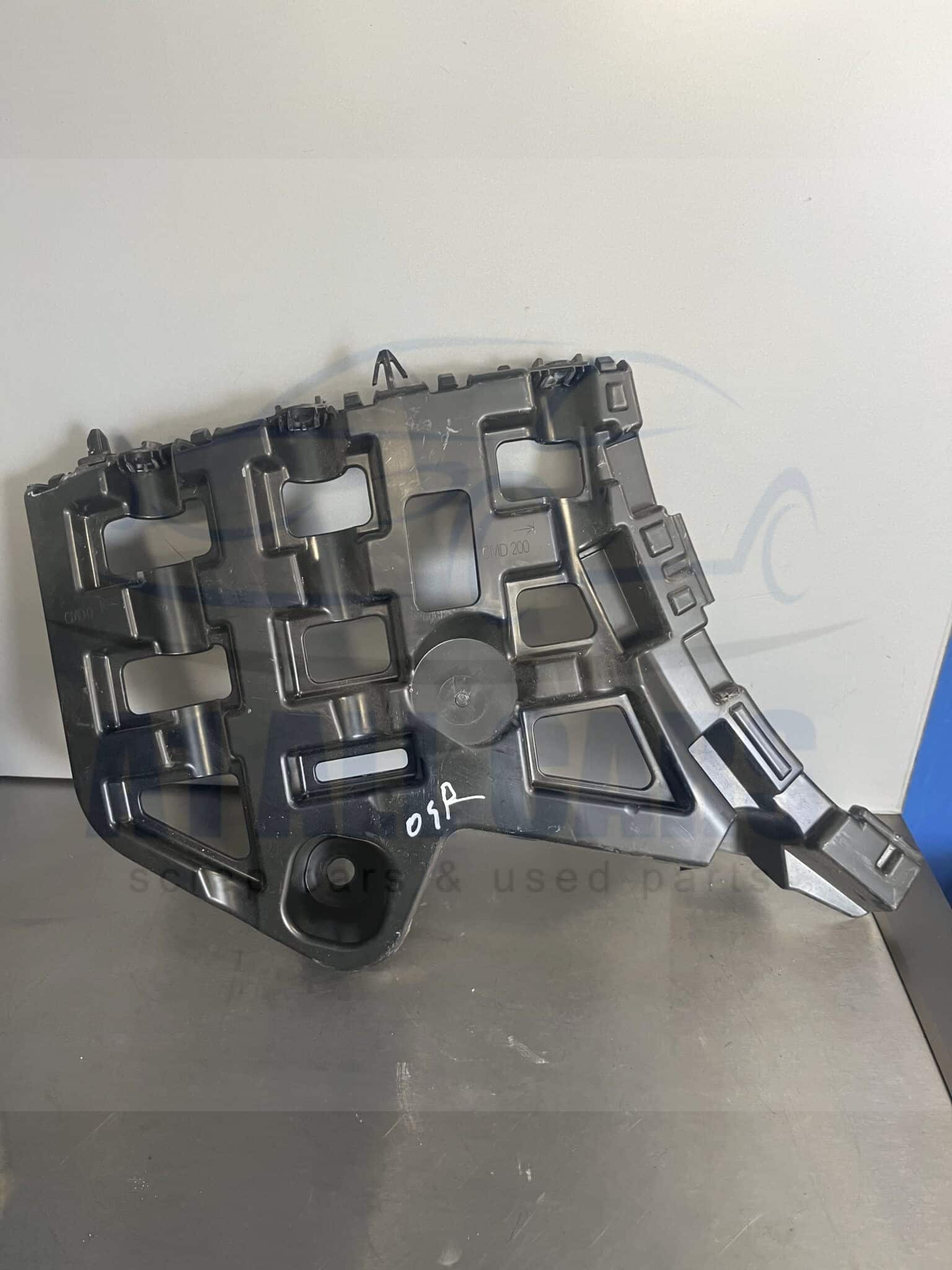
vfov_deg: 67.3
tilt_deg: -26.5
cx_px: 476
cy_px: 635
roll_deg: -0.2
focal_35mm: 26
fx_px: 953
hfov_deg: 53.1
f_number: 1.6
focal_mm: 5.1
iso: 125
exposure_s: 1/50
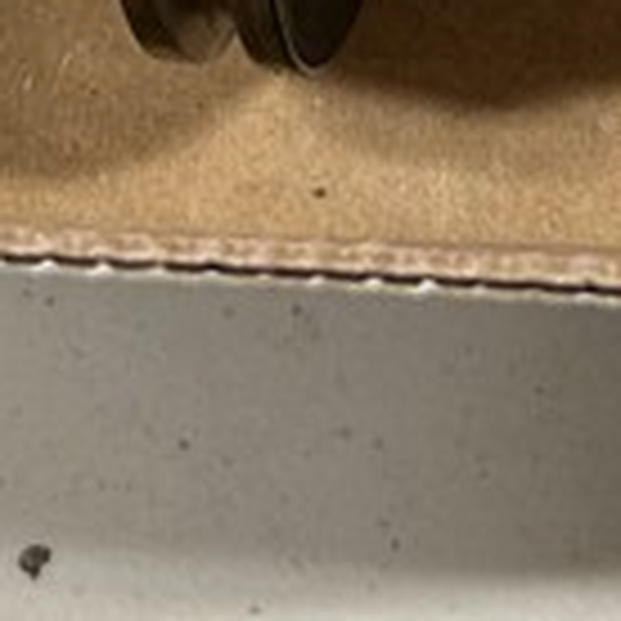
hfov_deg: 10.2
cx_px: 274
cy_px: -914
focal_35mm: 171
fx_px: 3471
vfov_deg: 9.1
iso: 80
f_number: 1.5
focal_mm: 5.7
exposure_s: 1/60
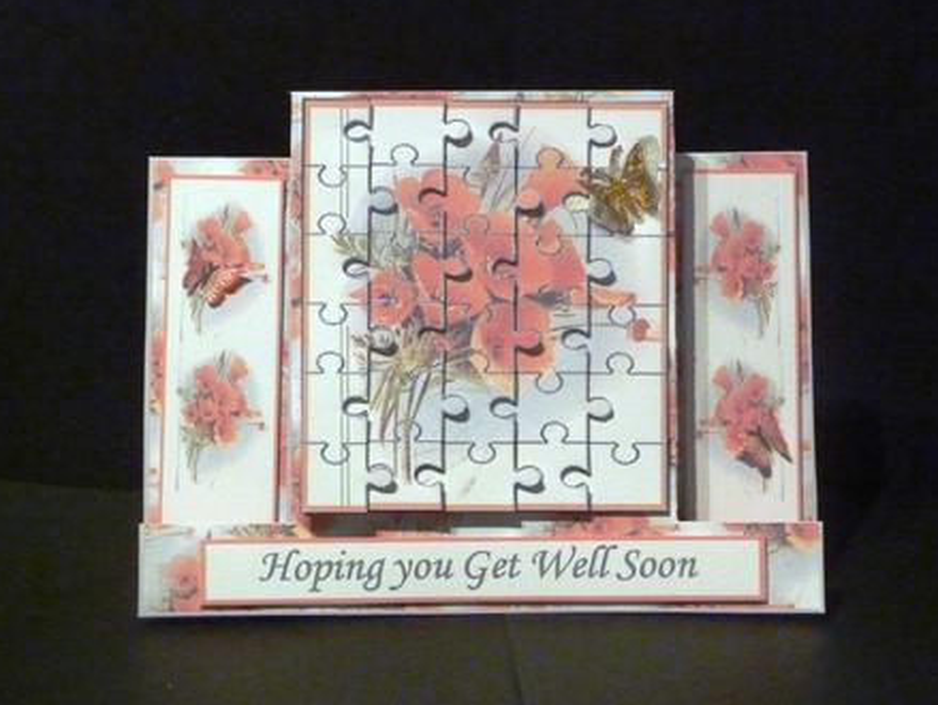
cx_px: 472
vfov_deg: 17.4
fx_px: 2305
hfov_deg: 23.0
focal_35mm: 85
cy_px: 350
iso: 800
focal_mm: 13.7
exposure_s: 1/25
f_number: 4.2
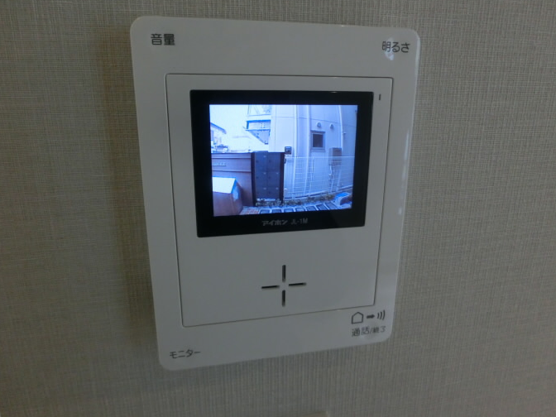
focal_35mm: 25
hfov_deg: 69.4
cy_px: 205
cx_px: 287
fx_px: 402
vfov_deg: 54.9
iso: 250
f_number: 3
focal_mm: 4.24
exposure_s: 1/125
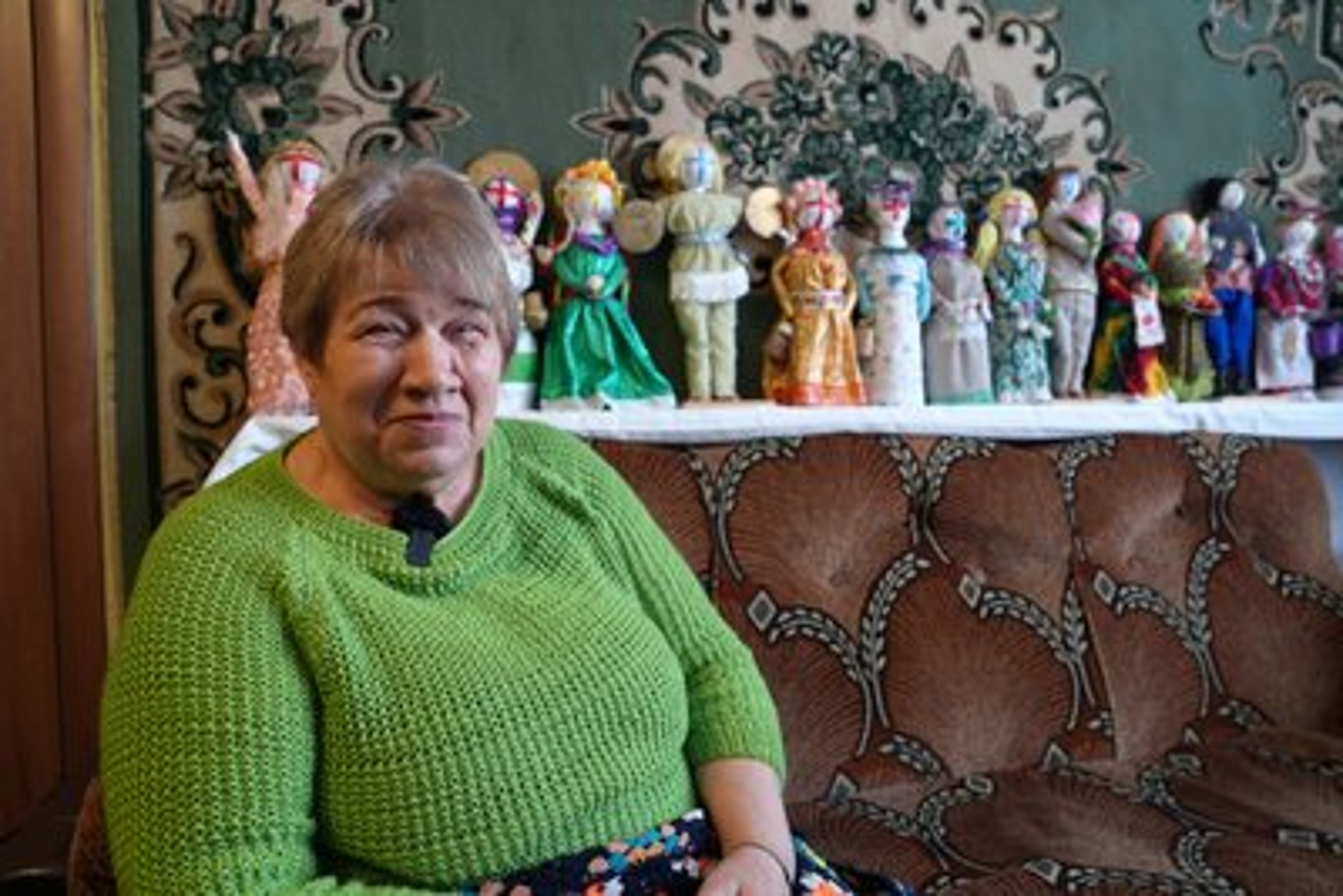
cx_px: 672
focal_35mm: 24
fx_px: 896
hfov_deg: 73.7
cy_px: 448
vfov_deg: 53.2
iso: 2500
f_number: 4
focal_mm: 24
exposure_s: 1/160
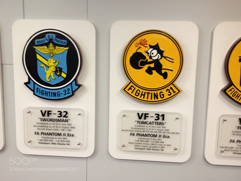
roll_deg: -2.7
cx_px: 120
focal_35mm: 35
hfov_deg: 52.6
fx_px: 244
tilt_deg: -10.6
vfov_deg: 40.7
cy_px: 90
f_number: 2.4
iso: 160
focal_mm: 4.28
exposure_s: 1/20
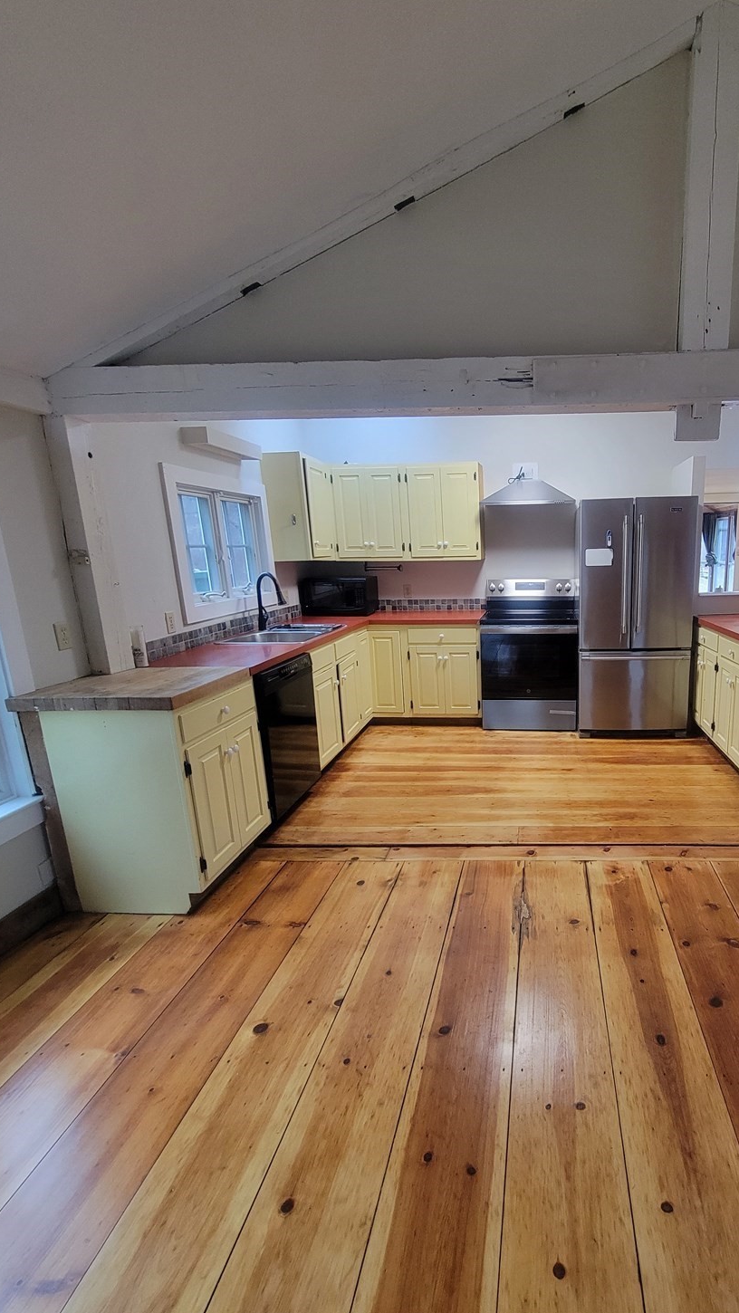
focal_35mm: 15
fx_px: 522
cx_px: 510
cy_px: 689
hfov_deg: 68.0
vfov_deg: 102.9
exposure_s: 1/60
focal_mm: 2.2
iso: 320
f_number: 2.2
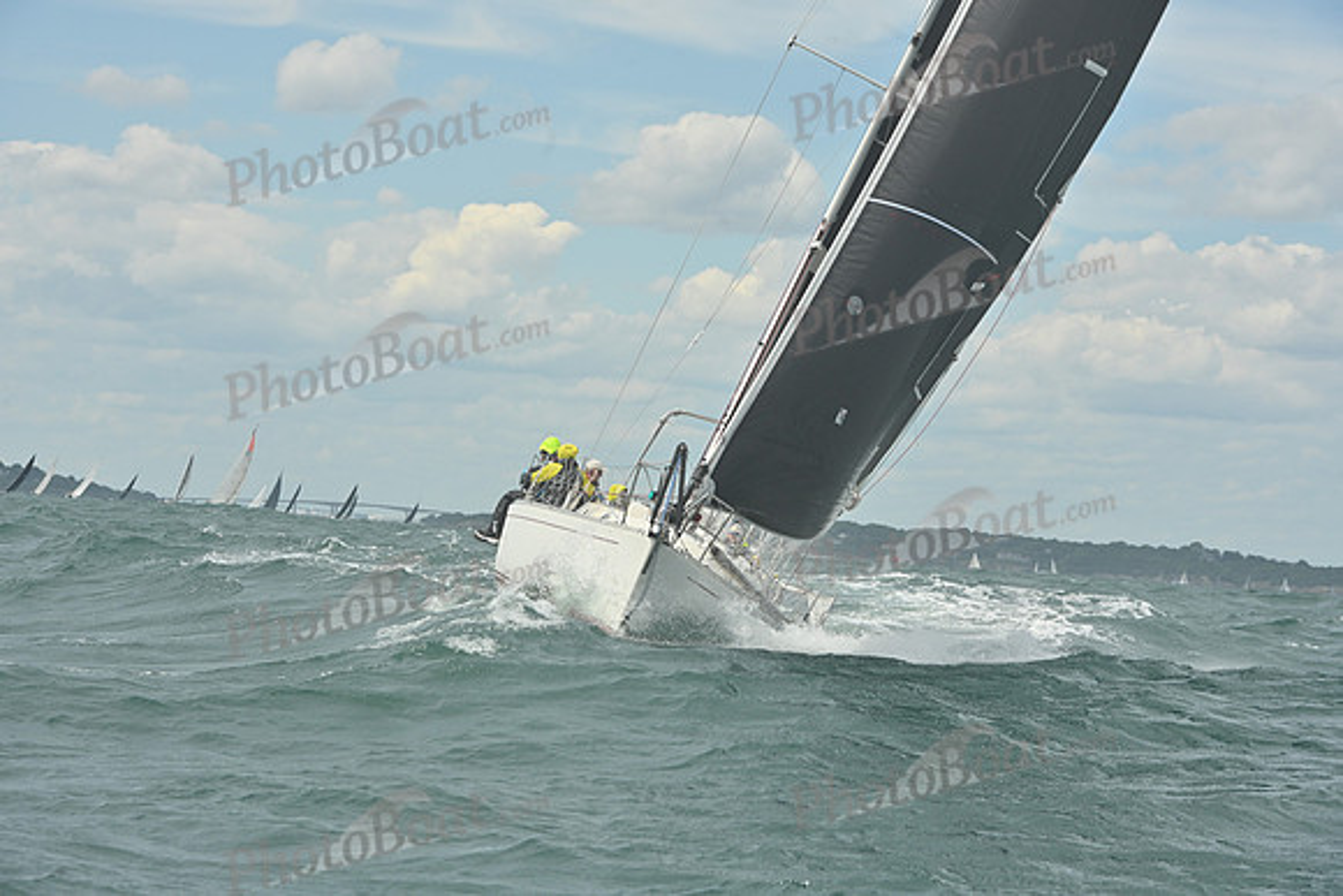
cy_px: 448
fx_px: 4552
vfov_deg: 11.2
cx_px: 672
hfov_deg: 16.8
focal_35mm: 122
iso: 320
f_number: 13
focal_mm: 122
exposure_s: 1/1250
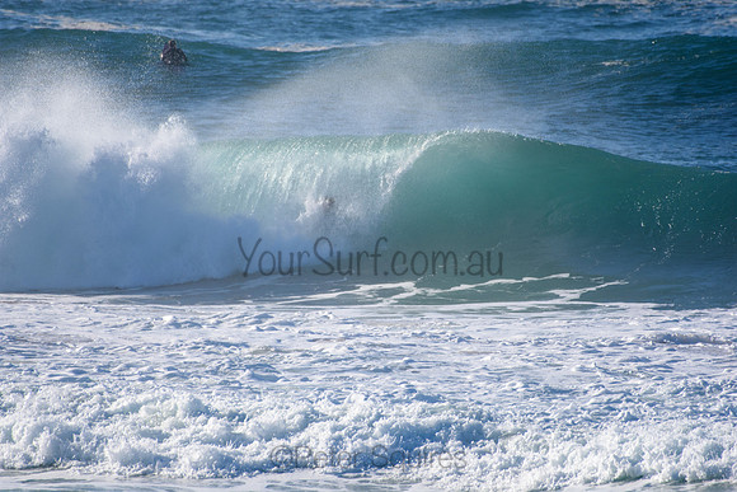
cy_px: 246
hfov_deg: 2.7
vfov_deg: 1.8
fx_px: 15357
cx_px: 368
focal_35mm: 750
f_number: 5.6
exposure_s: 1/2000
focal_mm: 500
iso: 280
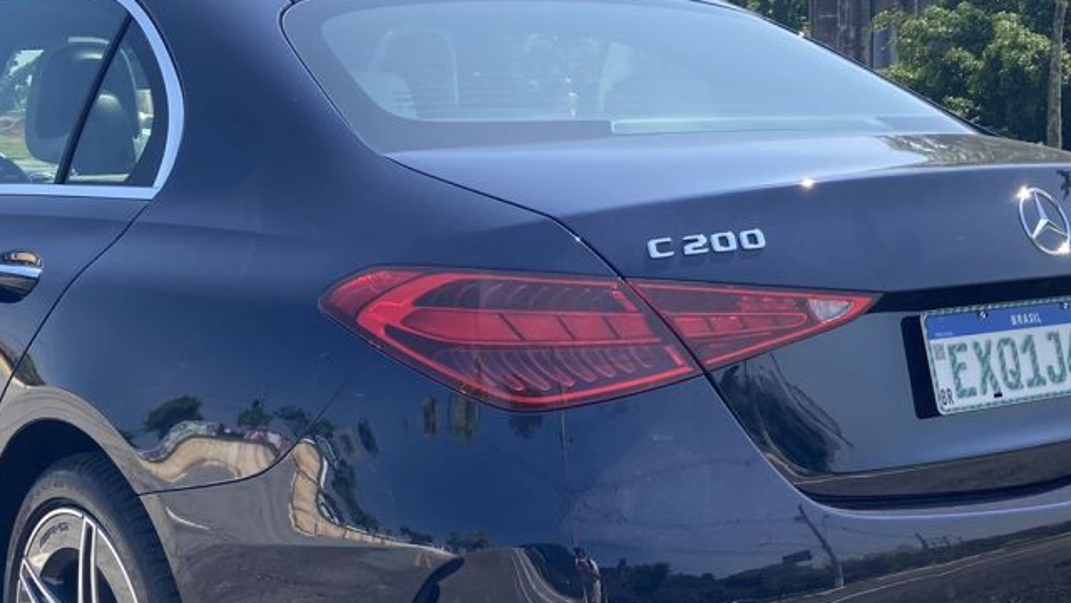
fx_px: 1732
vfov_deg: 19.4
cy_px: 528
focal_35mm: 61
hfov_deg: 34.3
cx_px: 459
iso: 20
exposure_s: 1/810
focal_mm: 3.99
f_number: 1.8
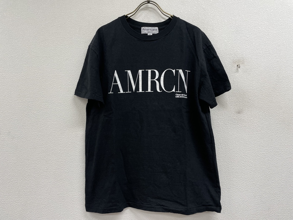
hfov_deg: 67.3
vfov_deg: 53.1
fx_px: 220
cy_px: 110
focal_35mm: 26
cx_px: 146
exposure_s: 1/116
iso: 80
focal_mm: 4.2
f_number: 1.6
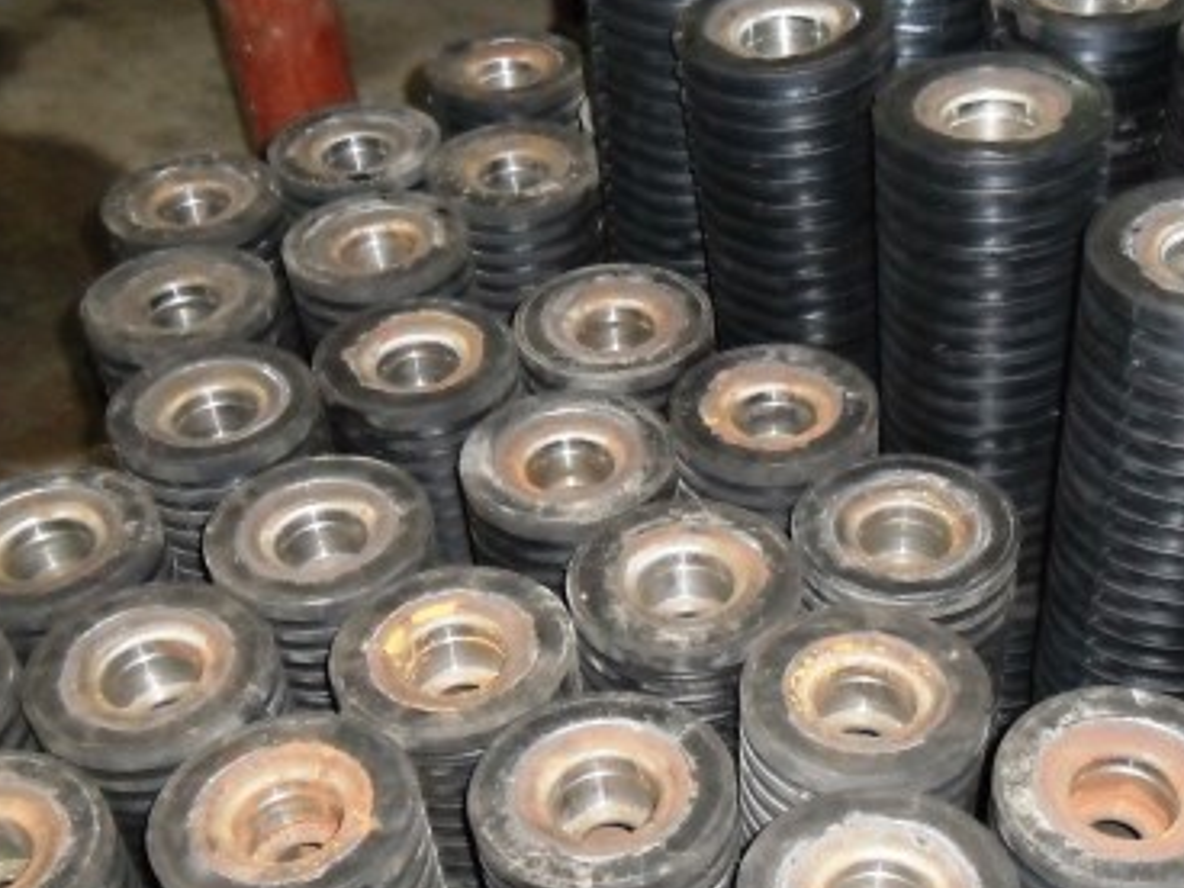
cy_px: 676
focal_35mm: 47
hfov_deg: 40.0
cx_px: 772
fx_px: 1608
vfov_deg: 30.3
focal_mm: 4.9
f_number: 3.5
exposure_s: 1/45
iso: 400
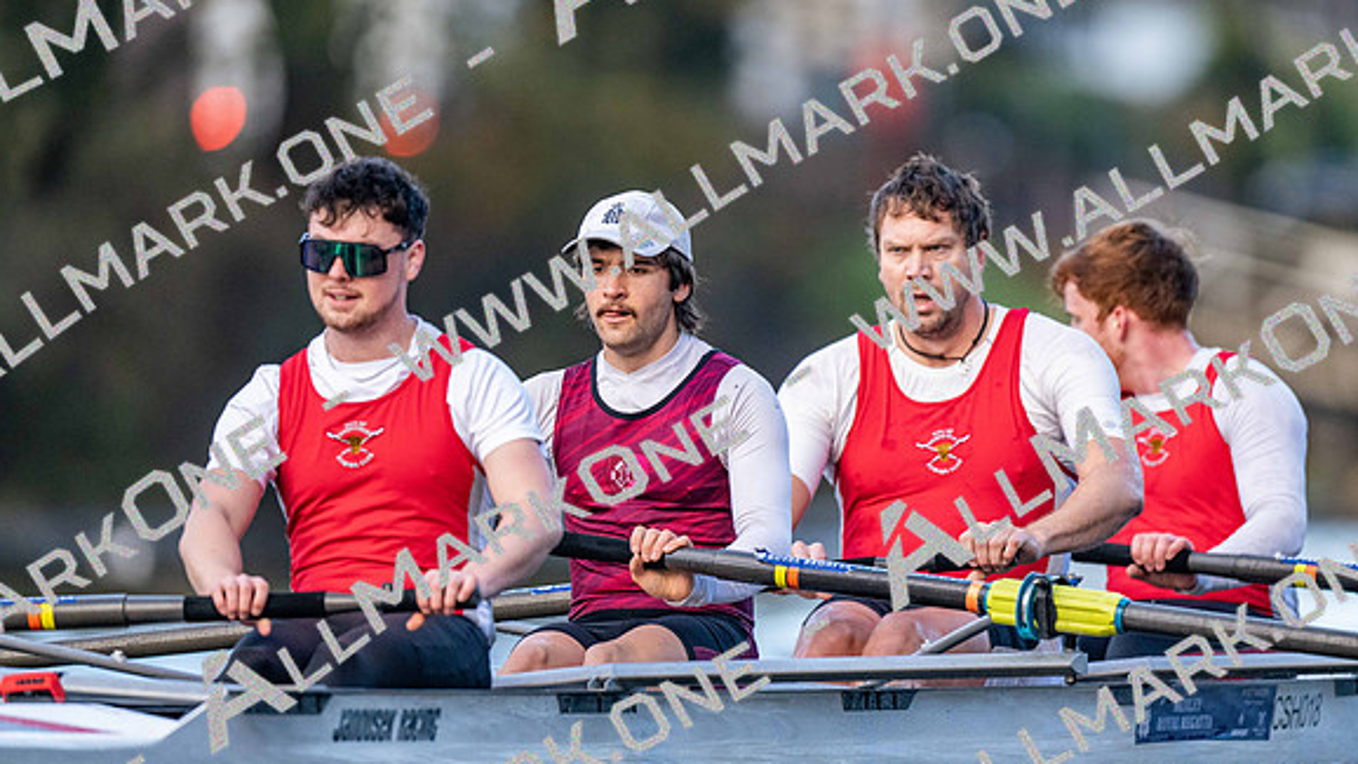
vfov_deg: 1.9
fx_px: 22719
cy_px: 389
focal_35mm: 631
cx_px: 679
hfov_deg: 3.4
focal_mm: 600
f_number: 4
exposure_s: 1/2500
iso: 2800
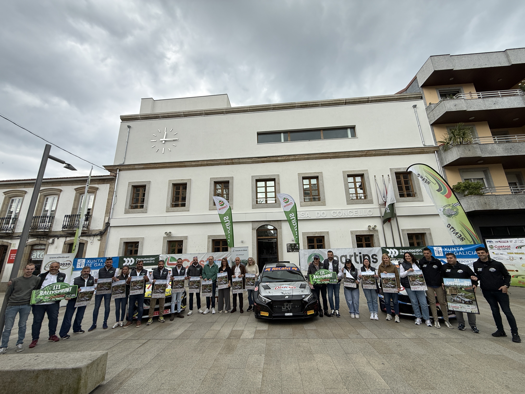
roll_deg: +1.5
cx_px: 262
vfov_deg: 85.7
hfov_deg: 102.1
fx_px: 212
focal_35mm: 14
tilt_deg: +15.4
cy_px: 197
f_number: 2.2
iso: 50
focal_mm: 2.22
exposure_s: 1/679
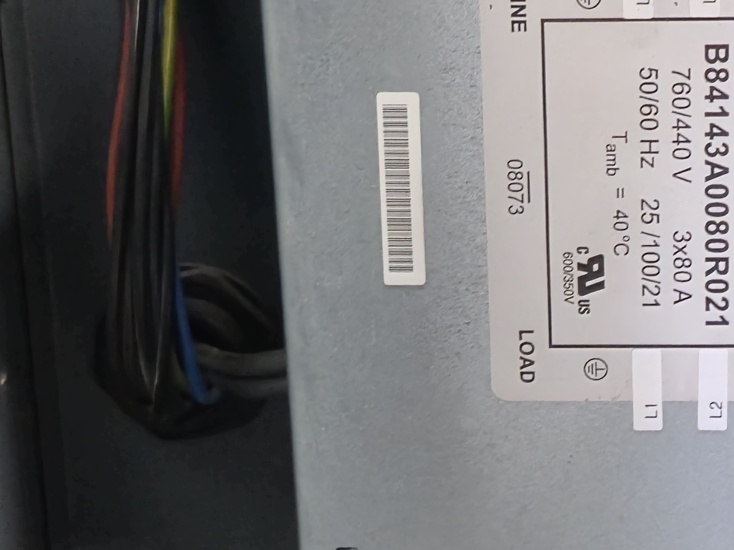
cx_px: 589
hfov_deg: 19.8
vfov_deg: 15.0
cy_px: 136
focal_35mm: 98
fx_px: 2078
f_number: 1.8
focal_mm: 5.4
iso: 640
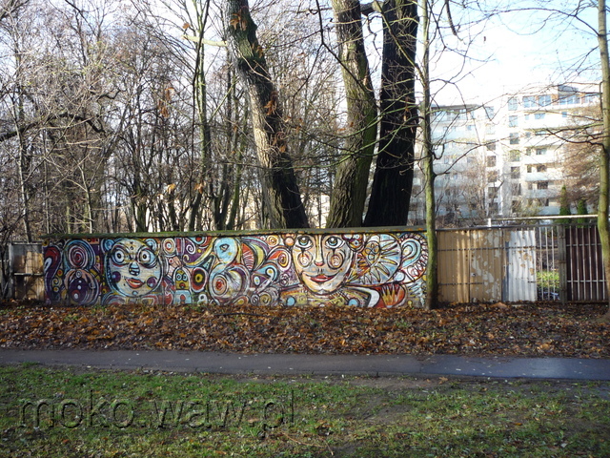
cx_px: 305
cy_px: 229
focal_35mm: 32
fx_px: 564
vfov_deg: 44.2
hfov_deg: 56.8
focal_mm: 5.2
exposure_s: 1/100
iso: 100
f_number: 3.3
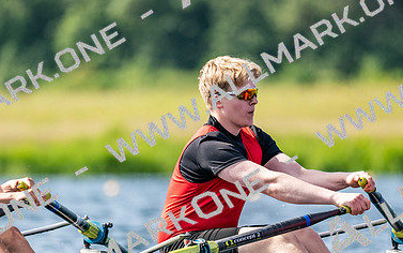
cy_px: 166
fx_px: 6889
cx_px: 237
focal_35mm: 627
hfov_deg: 3.4
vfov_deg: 2.1
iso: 320
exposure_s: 1/2500
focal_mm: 400
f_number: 4.5
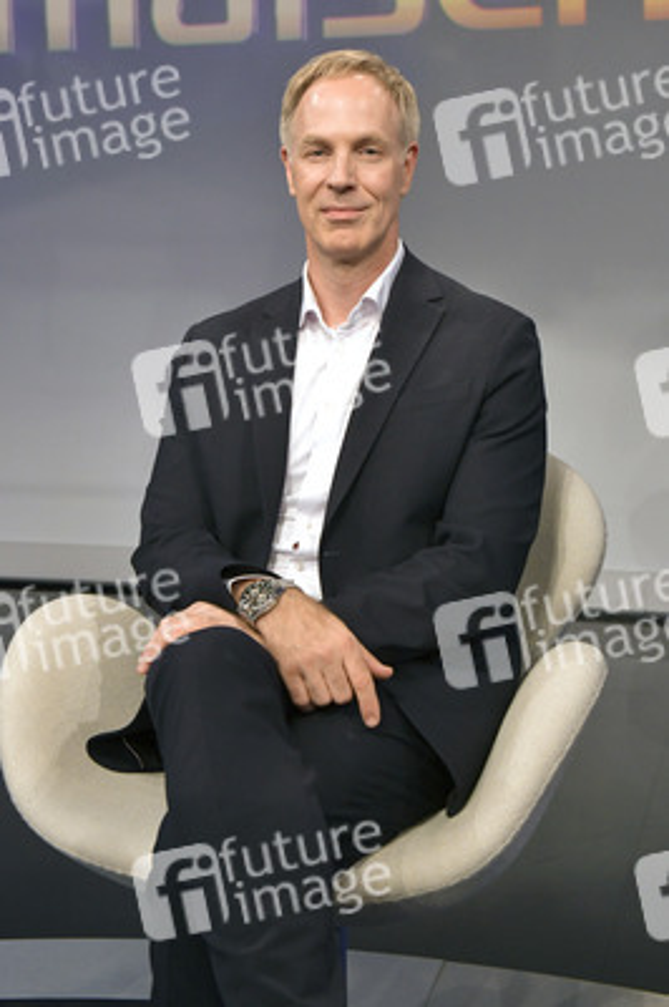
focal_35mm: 45
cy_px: 504
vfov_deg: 43.6
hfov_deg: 29.8
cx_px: 334
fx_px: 1256
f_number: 6.3
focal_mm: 45
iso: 2500
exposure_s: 1/200
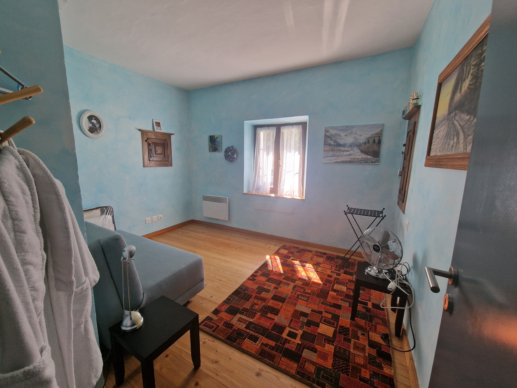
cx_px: 258
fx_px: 194
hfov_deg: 106.2
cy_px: 194
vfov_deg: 89.9
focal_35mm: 13
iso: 100
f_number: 2.2
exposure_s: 1/50
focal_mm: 2.2
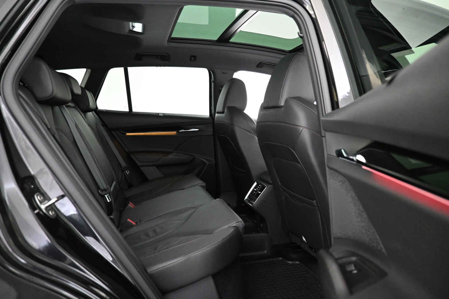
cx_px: 224
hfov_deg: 73.7
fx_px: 299
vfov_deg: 53.1
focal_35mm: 24
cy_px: 150
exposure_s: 1/25
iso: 4000
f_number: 3.5
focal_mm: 16
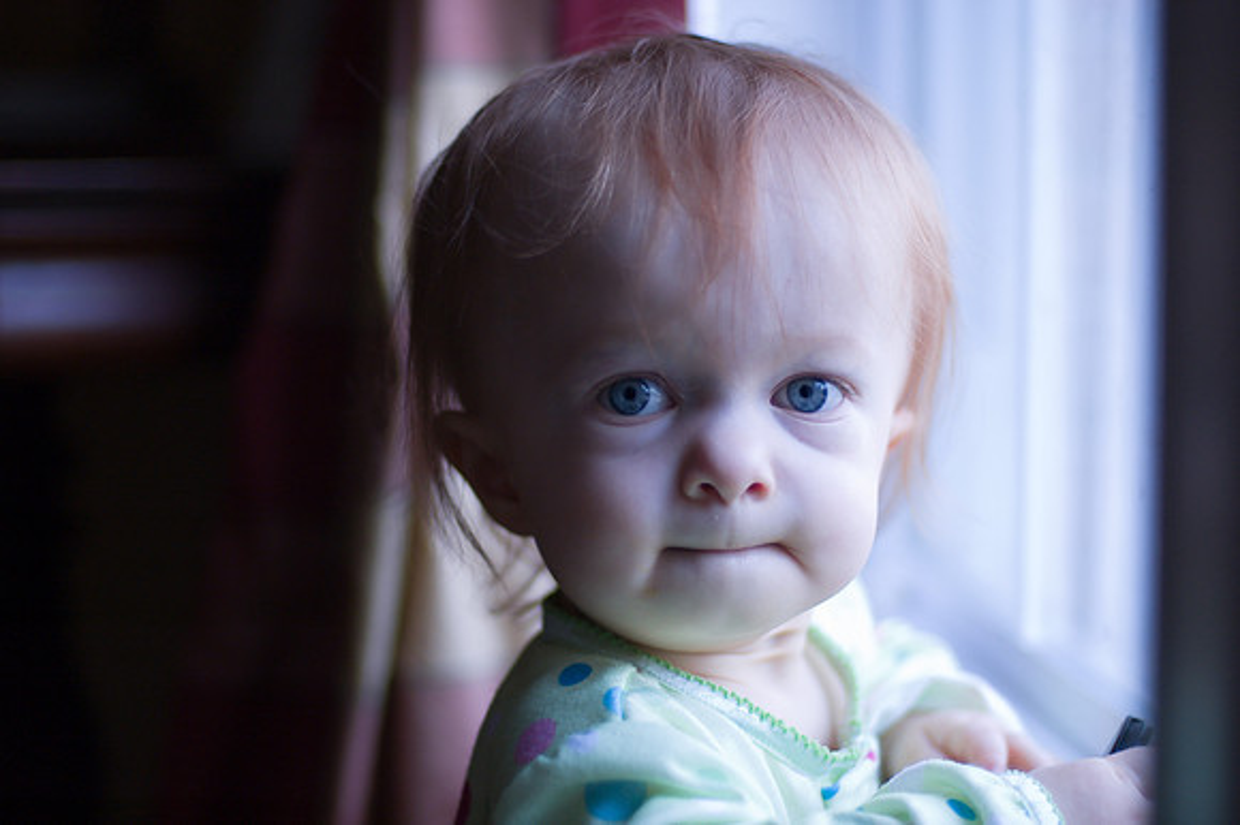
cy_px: 412
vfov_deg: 18.2
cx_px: 620
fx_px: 2582
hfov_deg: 27.0
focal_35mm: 75
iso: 200
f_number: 1.4
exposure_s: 1/250
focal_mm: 50
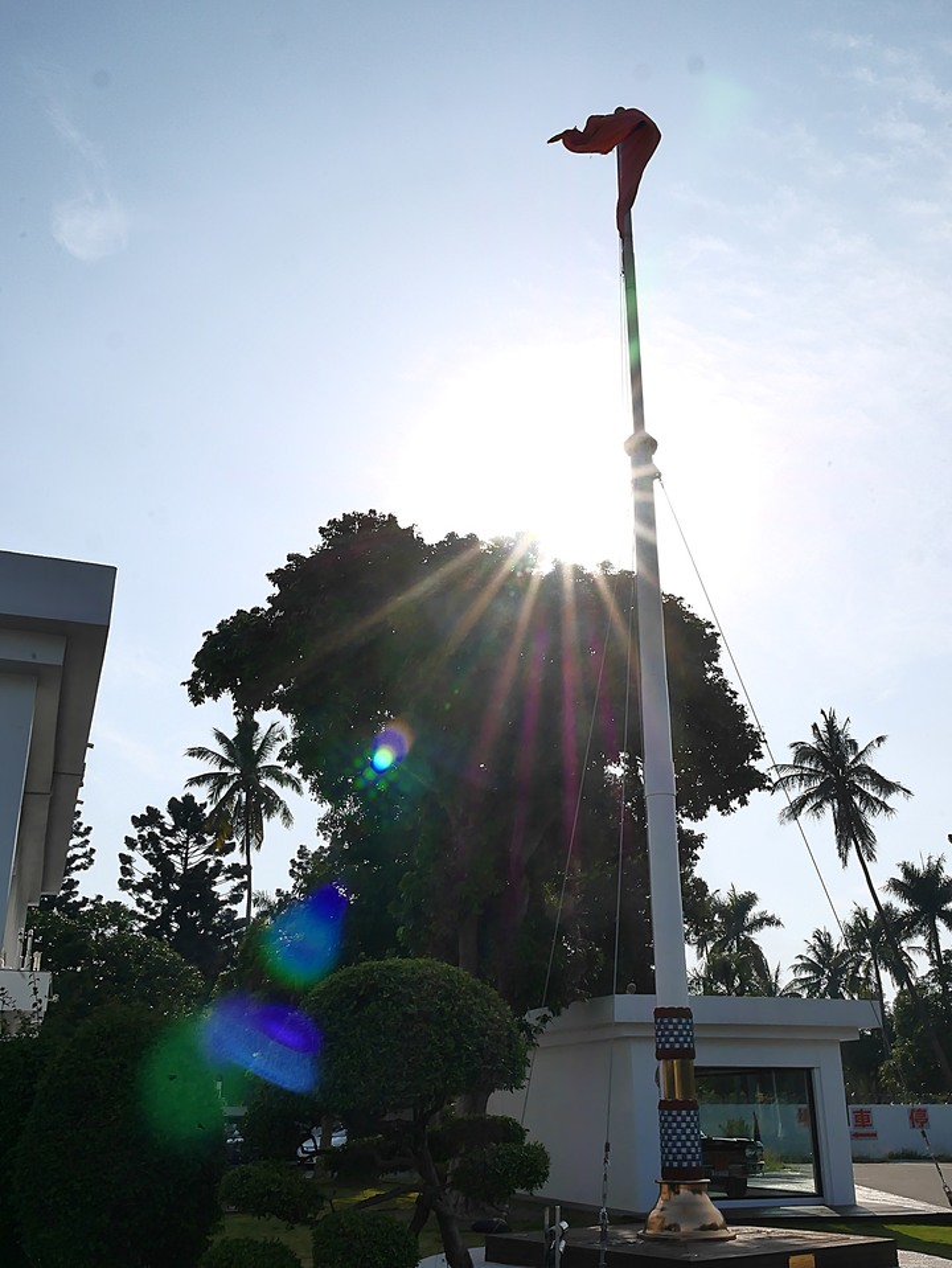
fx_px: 1173
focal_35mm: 32
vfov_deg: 56.8
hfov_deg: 44.2
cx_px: 476
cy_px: 634
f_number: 20
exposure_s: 1/160
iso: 125
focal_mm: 16
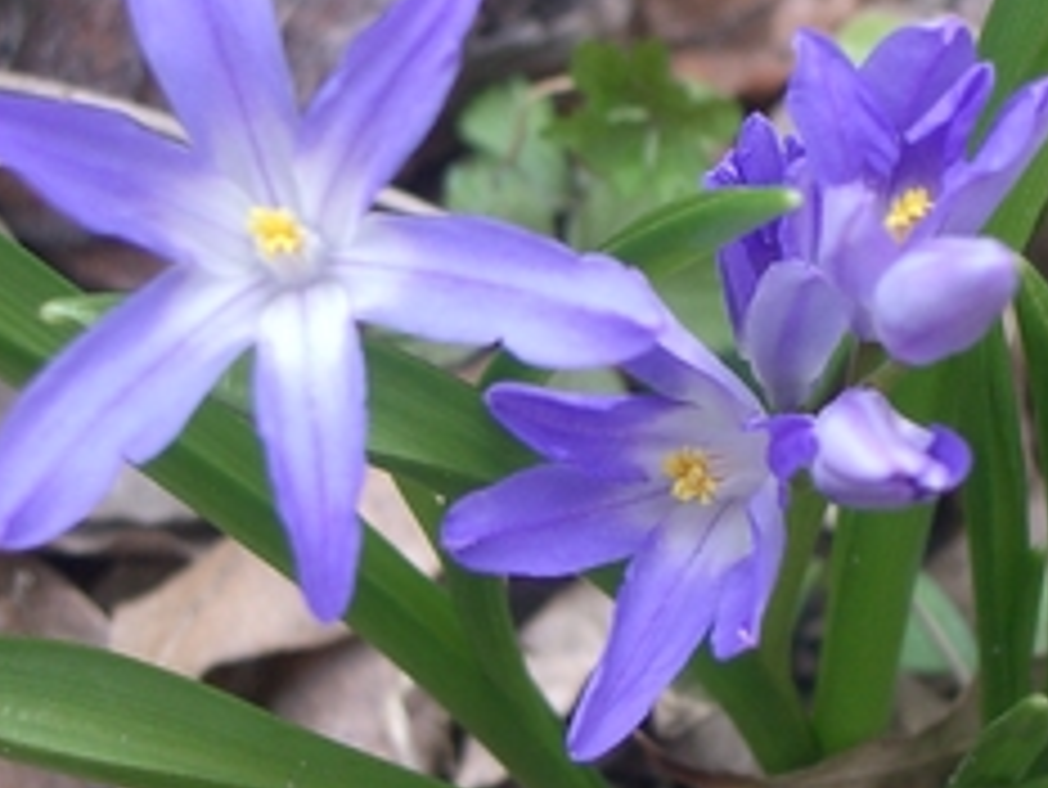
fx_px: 3544
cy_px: 473
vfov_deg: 12.7
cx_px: 724
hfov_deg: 16.8
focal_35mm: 117
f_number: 3.5
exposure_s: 1/80
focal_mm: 10.2
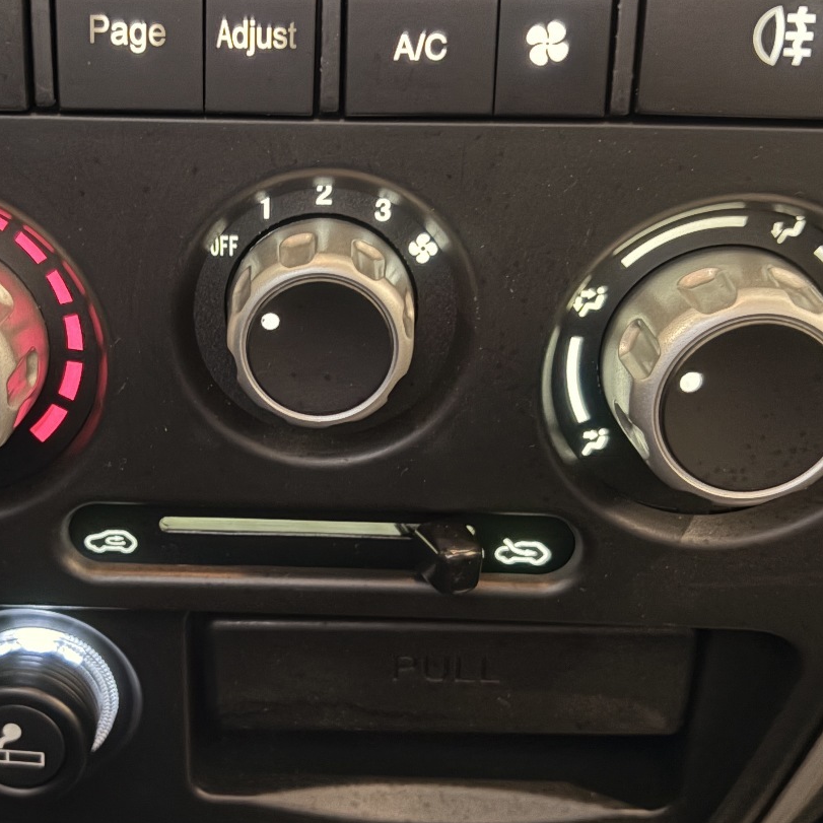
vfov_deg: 33.4
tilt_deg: -24.5
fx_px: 1372
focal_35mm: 51
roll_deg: +0.7
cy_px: 445
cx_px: 260
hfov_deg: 33.0
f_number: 1.6
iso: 500
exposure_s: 1/13
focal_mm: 5.96
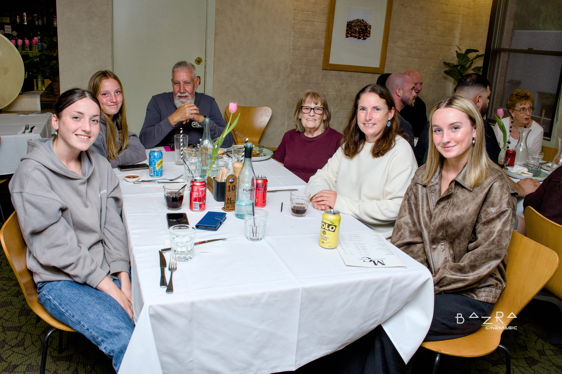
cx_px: 281
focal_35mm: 30
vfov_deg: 43.8
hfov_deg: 62.2
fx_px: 466
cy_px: 187
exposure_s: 1/160
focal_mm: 19.9
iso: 1000
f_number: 7.1
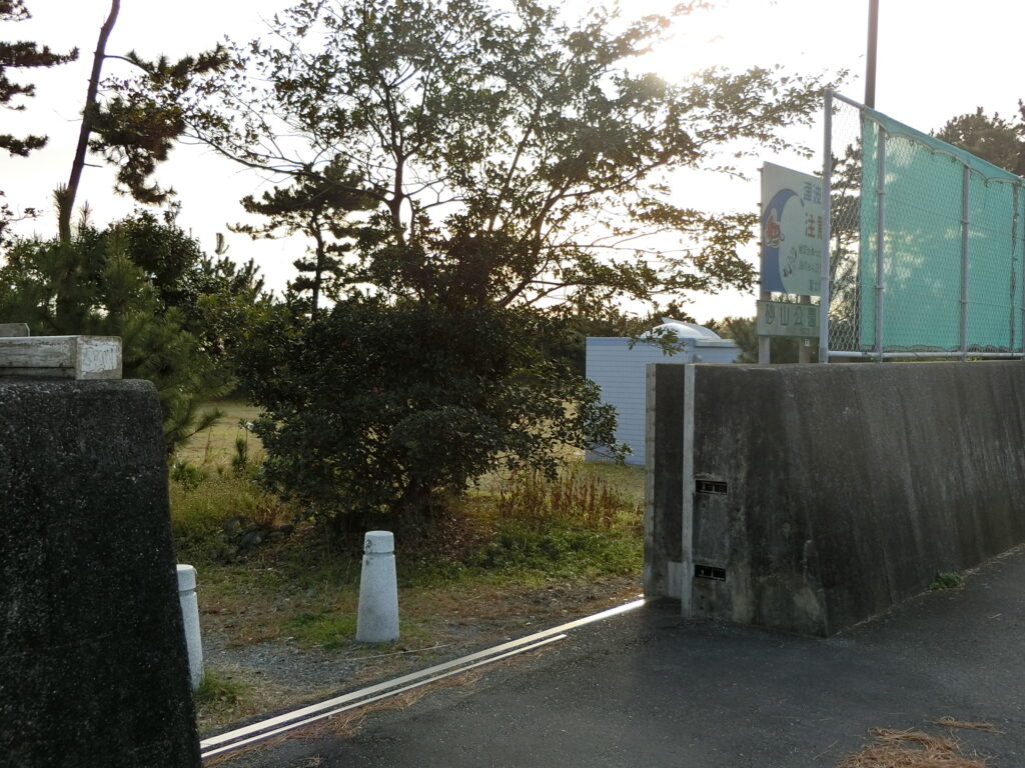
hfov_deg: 47.9
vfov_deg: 36.8
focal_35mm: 39
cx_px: 512
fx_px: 1155
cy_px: 384
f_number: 4.1
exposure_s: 1/250
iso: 80
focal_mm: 6.9
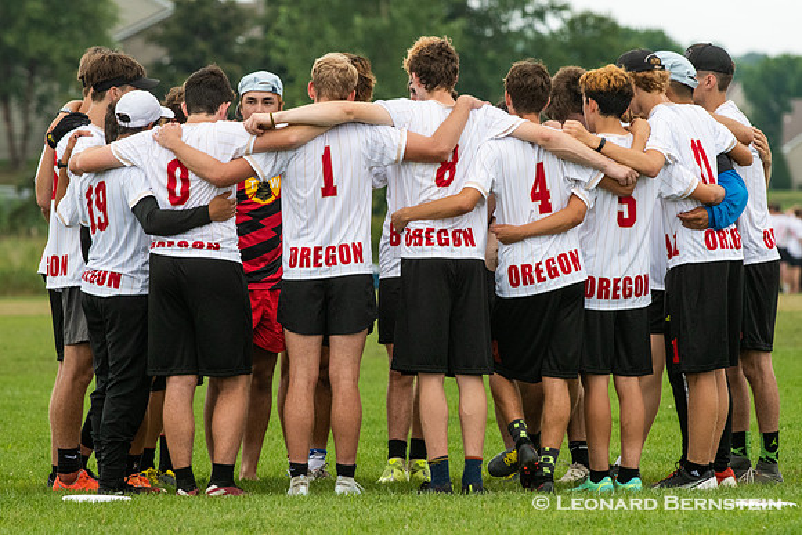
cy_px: 268
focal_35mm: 450
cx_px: 401
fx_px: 10027
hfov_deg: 4.6
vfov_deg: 3.1
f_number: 9
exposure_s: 1/800
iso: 1600
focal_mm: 300
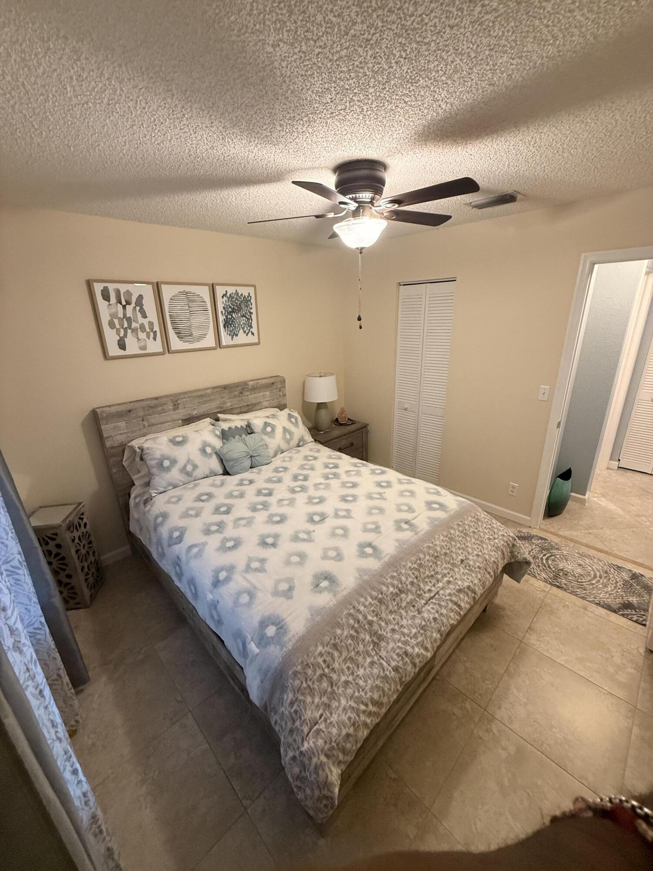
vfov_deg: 102.1
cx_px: 326
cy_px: 436
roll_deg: +1.8
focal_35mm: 14
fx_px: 352
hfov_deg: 85.7
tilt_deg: -17.7
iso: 320
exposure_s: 1/60
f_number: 2.2
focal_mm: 2.22
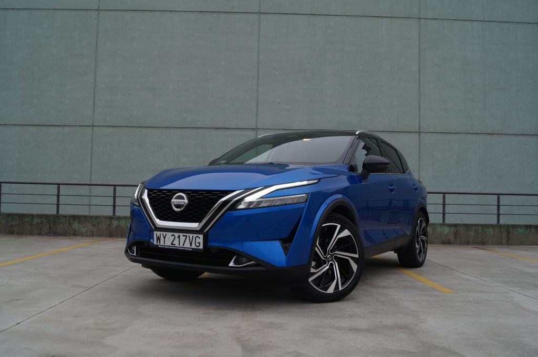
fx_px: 493
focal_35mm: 33
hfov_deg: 57.3
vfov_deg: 39.9
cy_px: 178
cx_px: 269
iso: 100
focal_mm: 22
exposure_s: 1/100
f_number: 5
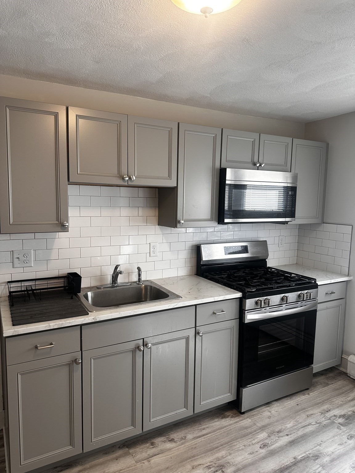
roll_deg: -2.0
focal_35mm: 24
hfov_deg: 56.8
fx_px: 328
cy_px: 236
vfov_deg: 71.6
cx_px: 178
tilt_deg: -5.6
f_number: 1.78
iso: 80
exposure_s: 1/120
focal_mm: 6.86
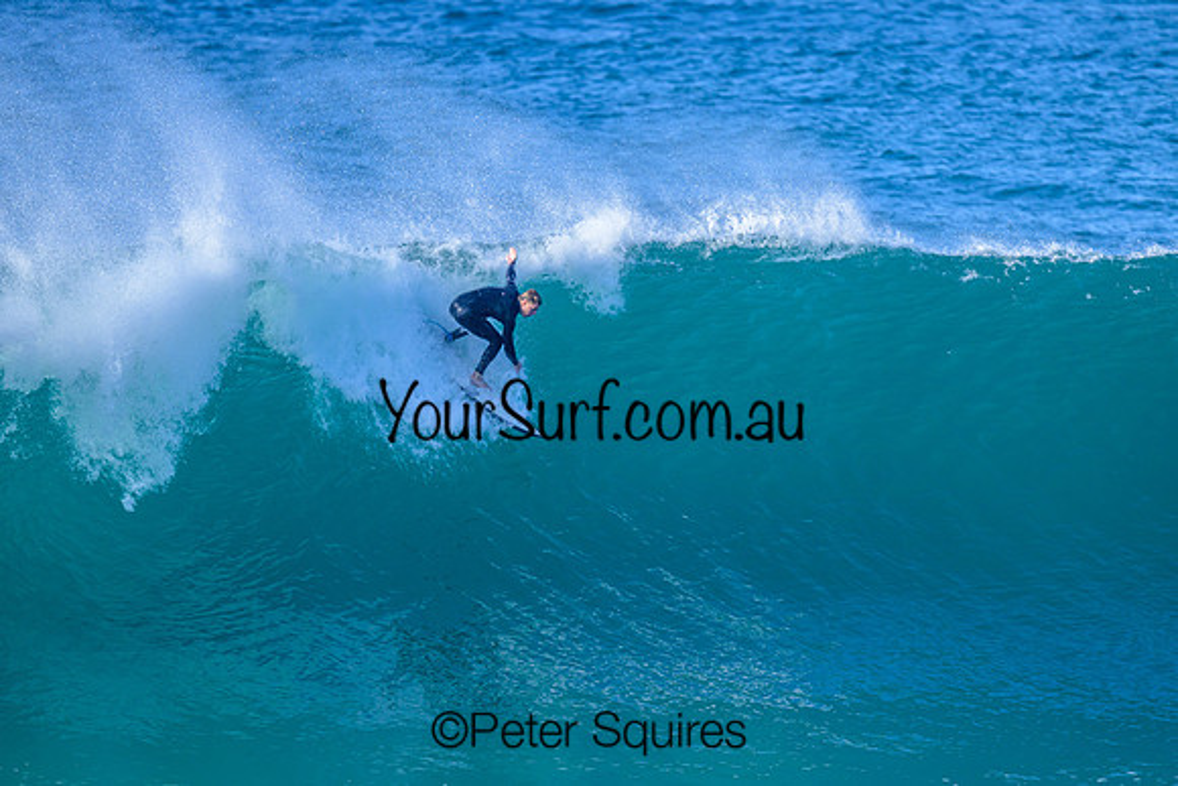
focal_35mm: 800
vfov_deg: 1.7
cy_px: 393
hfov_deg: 2.6
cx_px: 589
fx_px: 26183
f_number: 6.3
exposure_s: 1/2000
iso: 900
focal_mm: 800
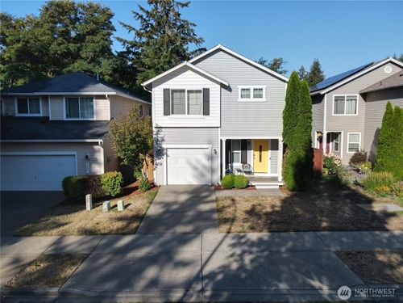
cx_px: 202
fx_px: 279
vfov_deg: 56.8
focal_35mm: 24
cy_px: 152
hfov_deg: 71.6
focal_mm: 4.5
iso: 100
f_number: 2.8
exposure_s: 1/640
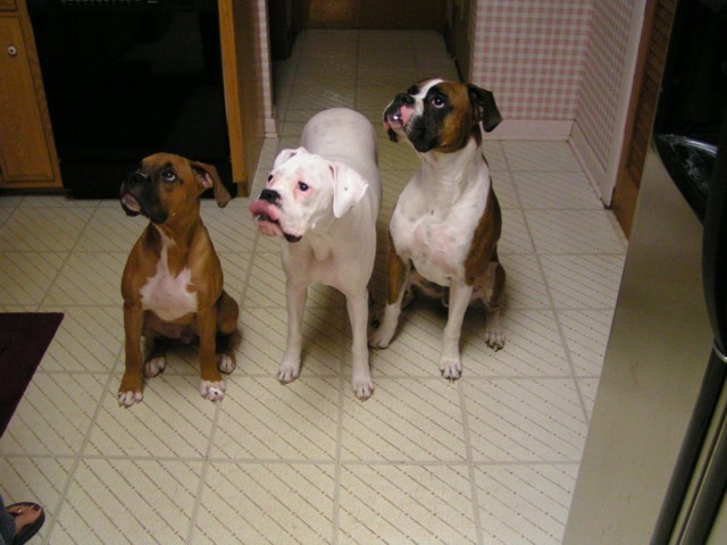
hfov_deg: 49.0
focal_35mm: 38
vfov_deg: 37.7
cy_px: 272
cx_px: 364
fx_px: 798
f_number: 2.8
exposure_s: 1/30
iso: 200
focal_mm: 5.8
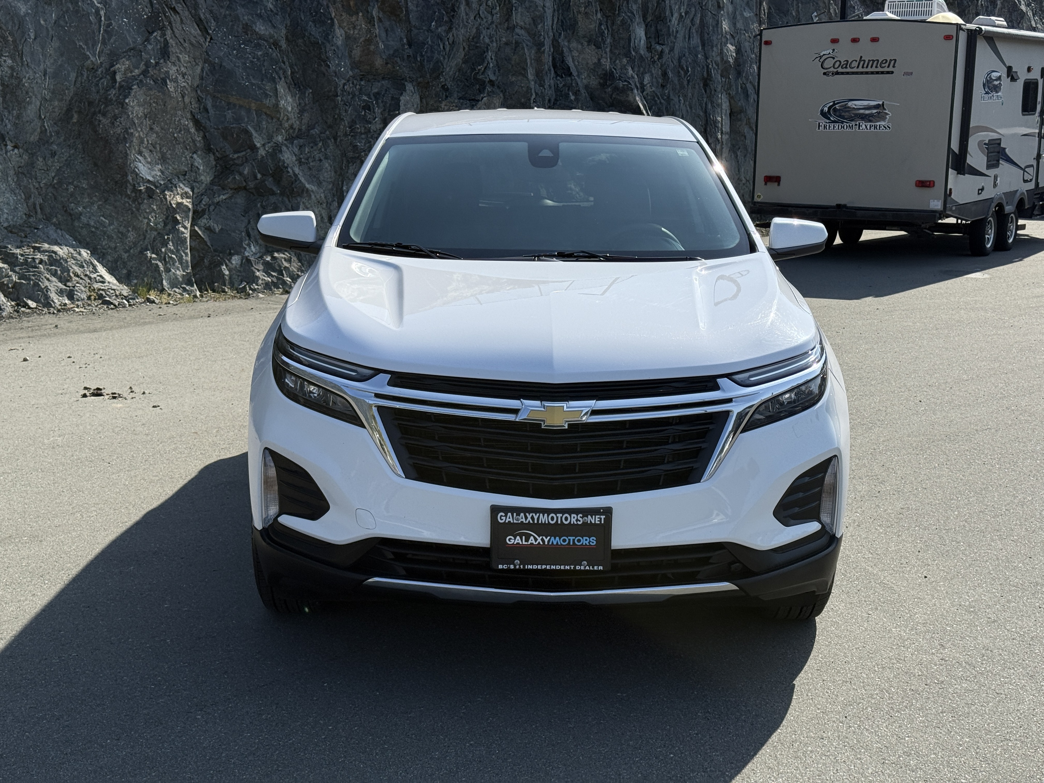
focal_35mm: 48
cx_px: 522
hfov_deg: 39.7
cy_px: 392
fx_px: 1448
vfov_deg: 30.3
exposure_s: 1/5208
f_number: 1.78
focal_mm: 6.76
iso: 64
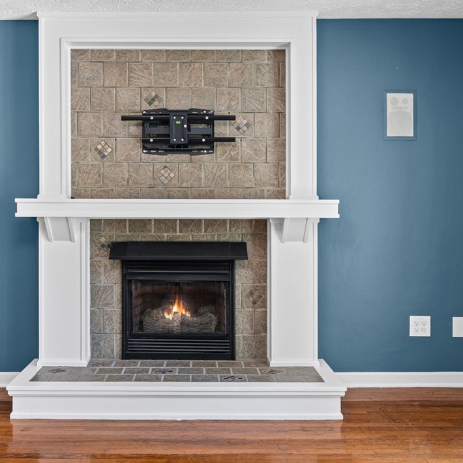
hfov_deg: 42.5
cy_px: 231
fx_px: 590
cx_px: 175
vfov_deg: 42.8
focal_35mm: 39
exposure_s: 1/1.67
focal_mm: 20
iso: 250
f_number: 9
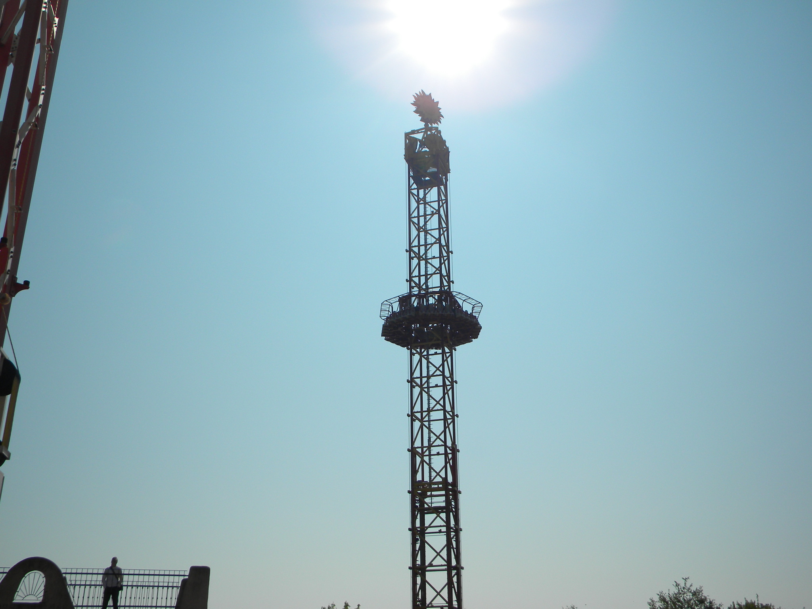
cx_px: 406
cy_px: 304
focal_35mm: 36
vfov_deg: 39.7
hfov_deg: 51.4
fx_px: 844
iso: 80
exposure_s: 1/1000
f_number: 7.4
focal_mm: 6.4
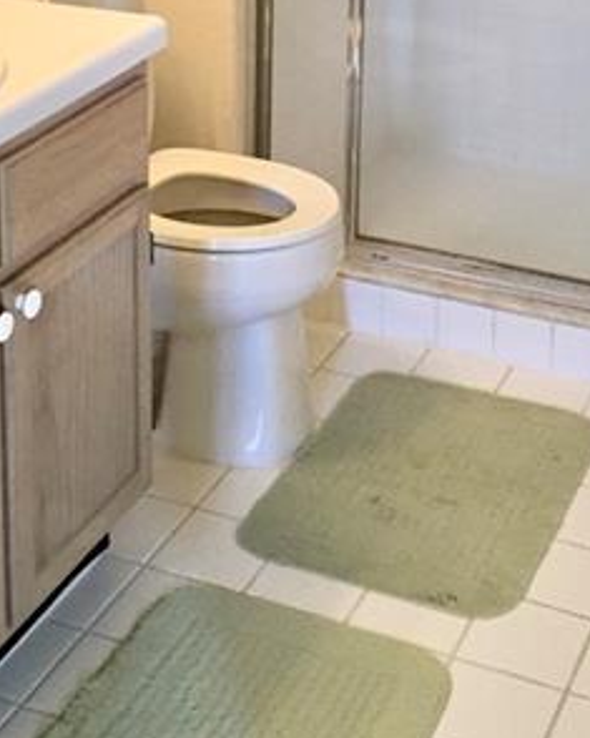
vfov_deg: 23.6
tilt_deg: -12.5
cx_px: 336
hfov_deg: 20.7
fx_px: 1616
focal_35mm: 74
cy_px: -133
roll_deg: -1.5
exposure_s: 1/30
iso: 160
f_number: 2.2
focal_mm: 4.15
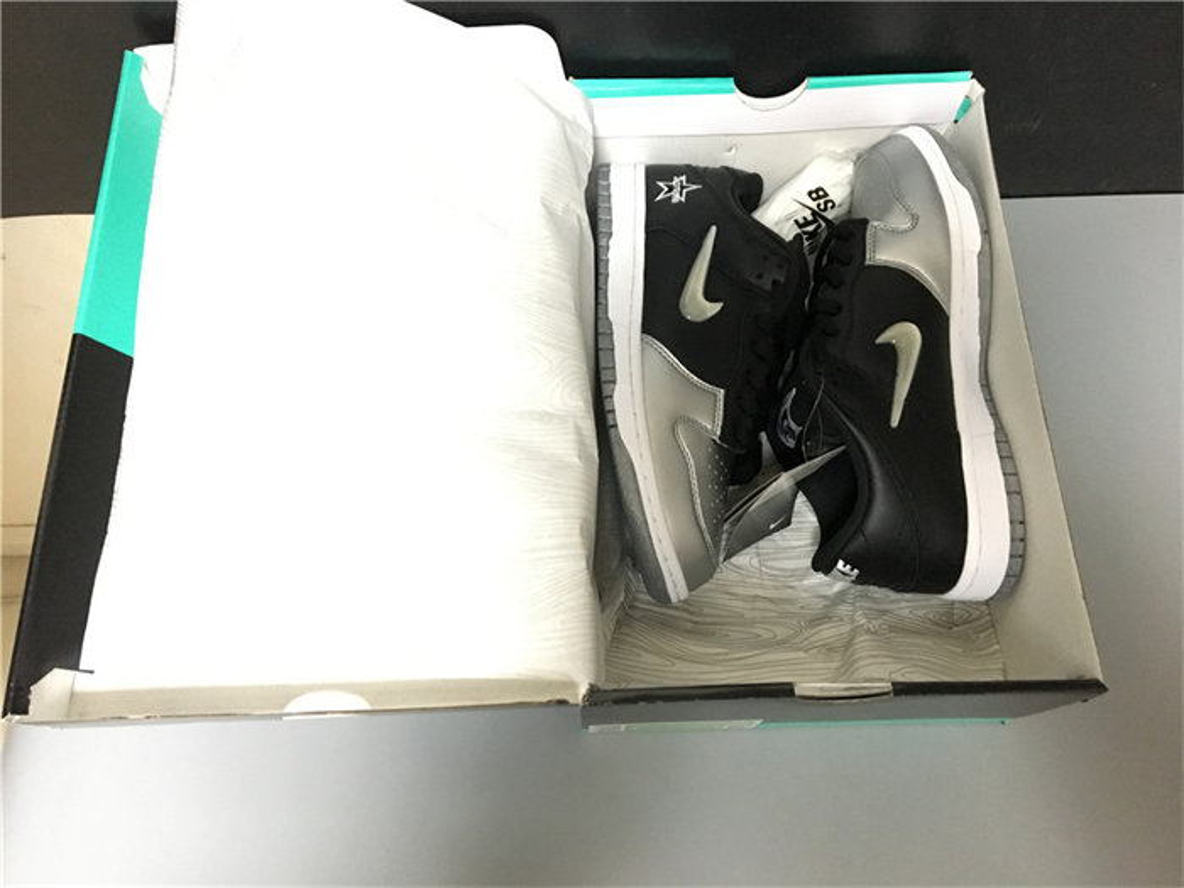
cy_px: 444
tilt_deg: -67.6
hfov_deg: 61.7
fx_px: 992
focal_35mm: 29
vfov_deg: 48.2
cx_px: 592
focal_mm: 4.15
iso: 320
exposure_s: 1/17
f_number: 2.2
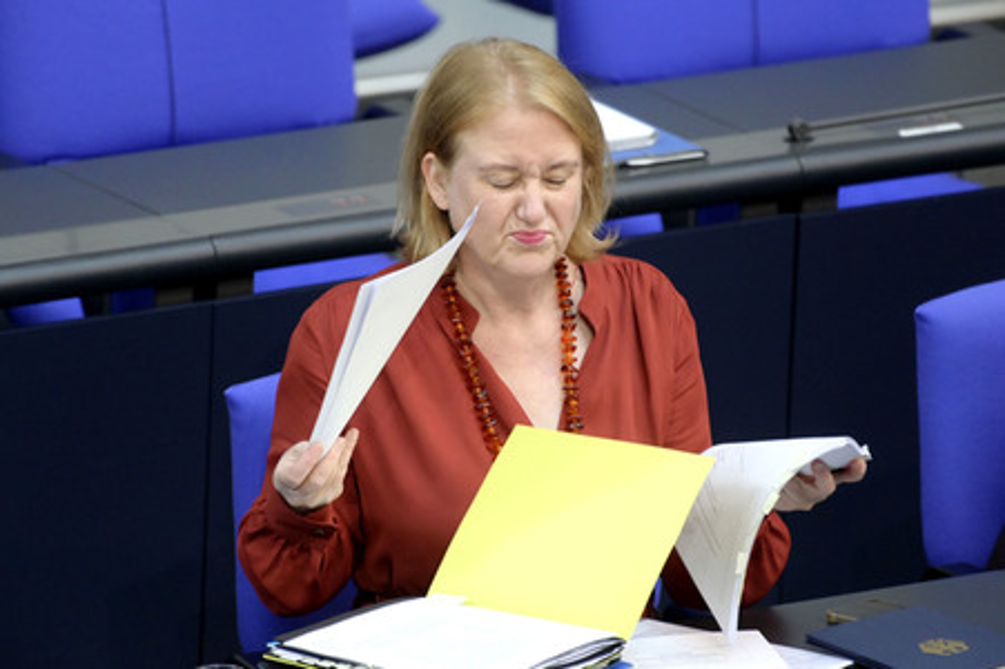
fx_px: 13948
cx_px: 502
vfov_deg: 2.7
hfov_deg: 4.1
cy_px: 334
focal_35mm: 500
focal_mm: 500
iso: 8000
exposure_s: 1/320
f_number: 5.6
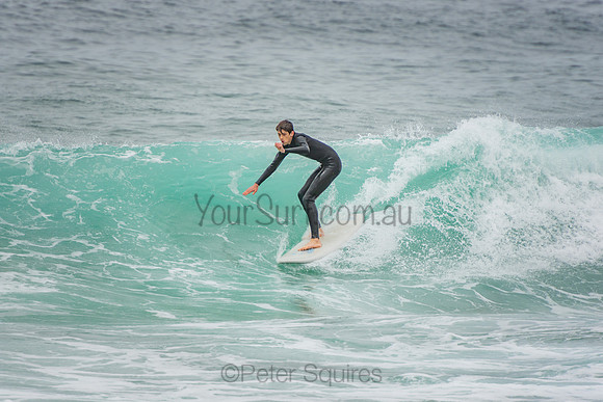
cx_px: 302
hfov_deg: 3.5
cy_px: 201
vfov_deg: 2.4
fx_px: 9801
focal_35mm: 585
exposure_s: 1/1600
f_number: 5.6
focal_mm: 390
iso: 220
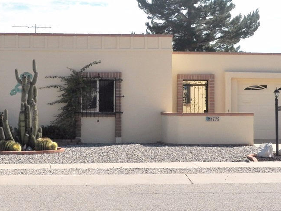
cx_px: 82
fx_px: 698
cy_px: 72
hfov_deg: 22.6
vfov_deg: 17.1
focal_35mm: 86
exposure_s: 1/2000
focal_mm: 10
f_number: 4.5
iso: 125
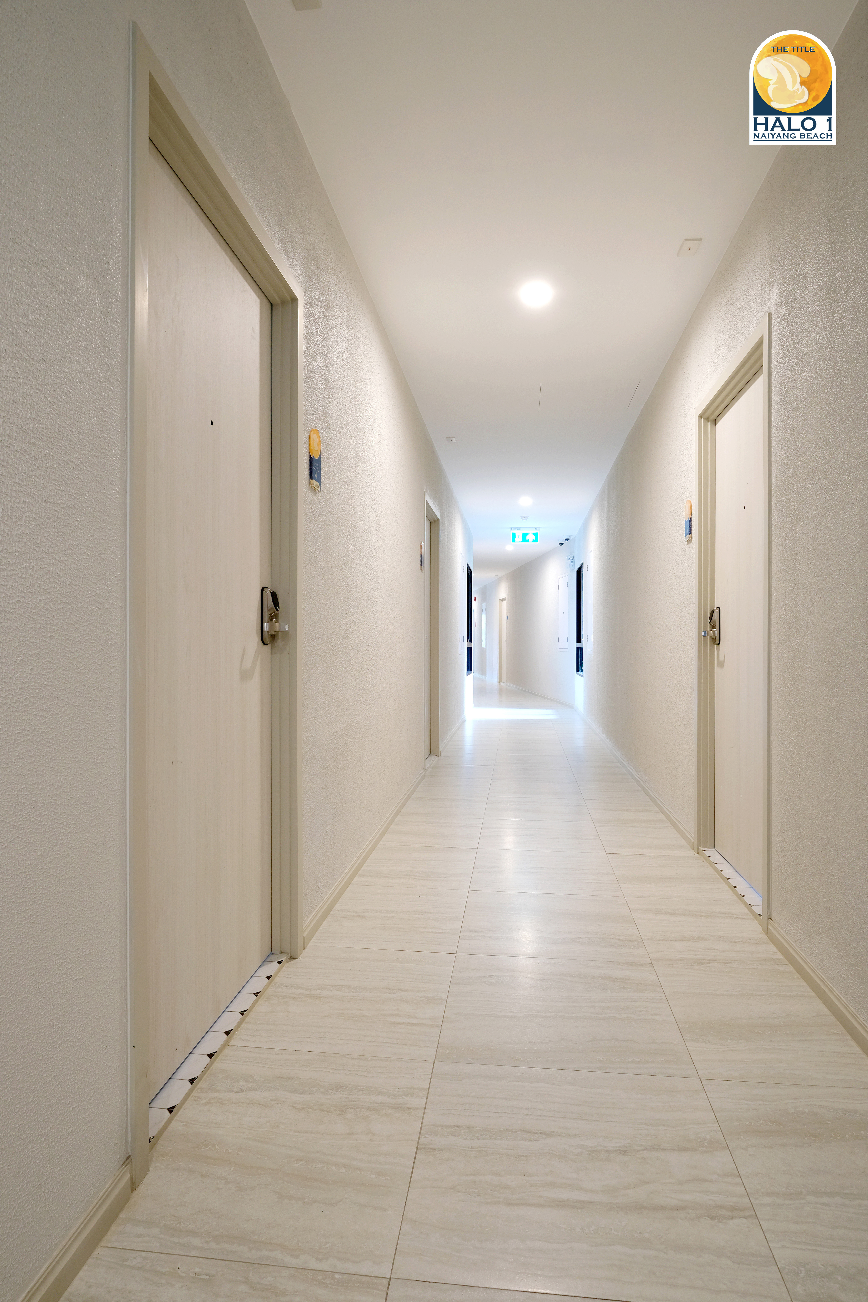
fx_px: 940
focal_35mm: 26
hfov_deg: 49.6
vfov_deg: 69.4
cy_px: 651
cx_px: 434
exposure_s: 1/60
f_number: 5
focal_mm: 17.4
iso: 2000
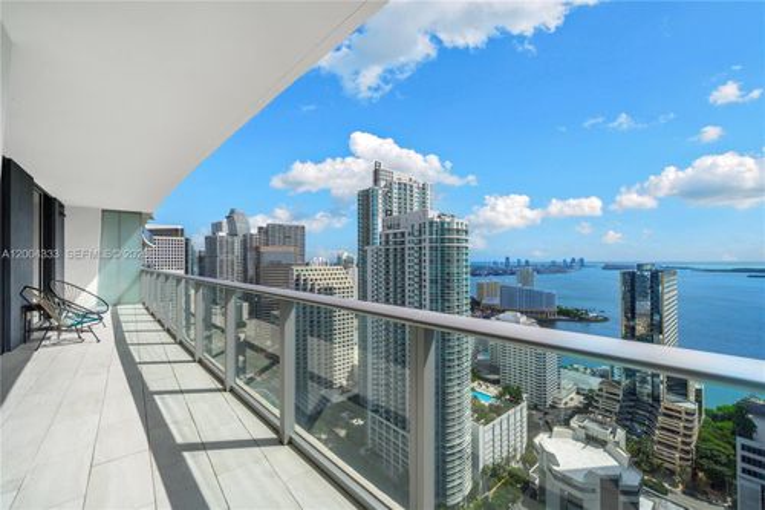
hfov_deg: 104.3
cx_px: 382
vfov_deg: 81.2
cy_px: 255
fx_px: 297
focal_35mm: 14
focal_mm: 14
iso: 320
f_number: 8
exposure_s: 1/2500
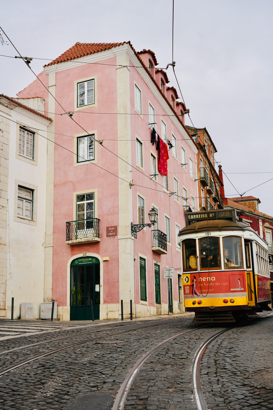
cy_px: 205
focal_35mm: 46
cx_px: 136
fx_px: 523
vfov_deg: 42.7
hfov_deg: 29.3
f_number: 5.6
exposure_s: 1/400
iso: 100
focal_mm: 46
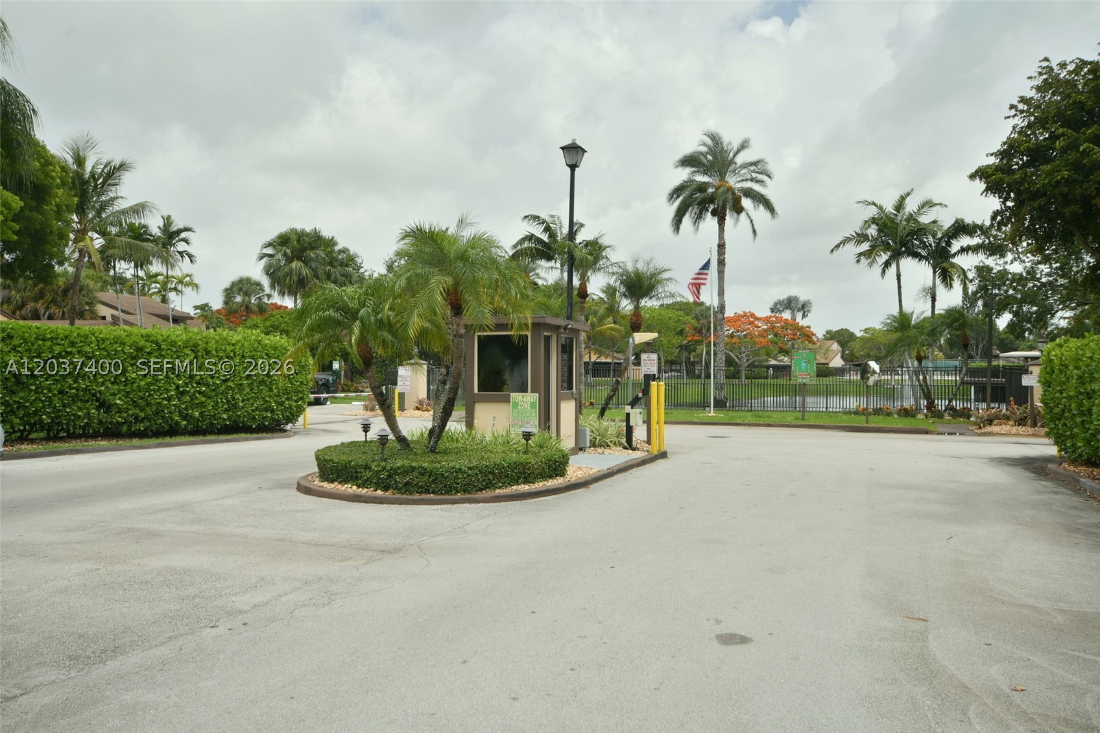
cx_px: 550
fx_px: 916
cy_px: 366
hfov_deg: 61.9
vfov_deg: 43.6
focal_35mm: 30
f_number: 8
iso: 100
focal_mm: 20
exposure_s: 1/250
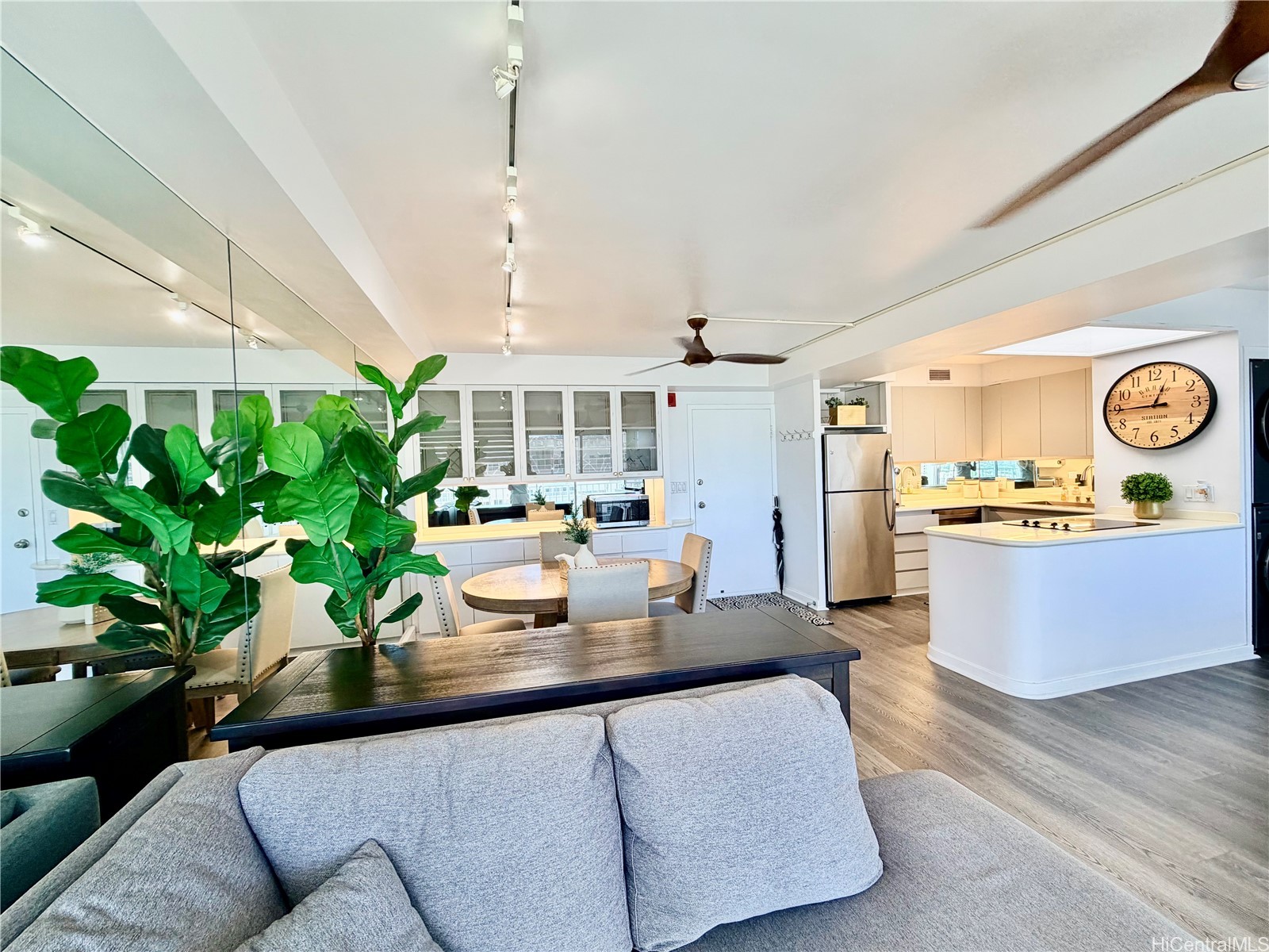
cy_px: 476
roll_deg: +1.9
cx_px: 634
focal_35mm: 14
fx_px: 513
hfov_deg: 102.1
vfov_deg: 85.7
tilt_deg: -0.8
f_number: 2.2
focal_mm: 2.22
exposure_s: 1/120
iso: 125
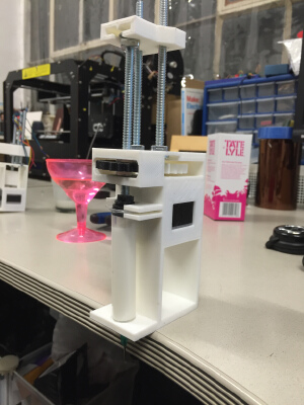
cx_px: 152
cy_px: 202
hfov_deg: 48.2
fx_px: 340
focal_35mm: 29
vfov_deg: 61.7
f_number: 2.2
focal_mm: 4.15
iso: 80
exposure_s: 1/33
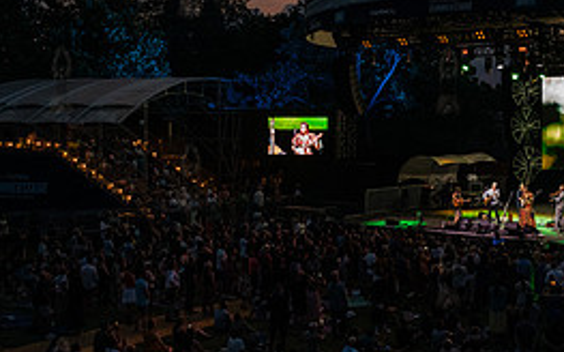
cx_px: 416
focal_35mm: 57
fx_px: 876
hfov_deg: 35.0
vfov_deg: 22.6
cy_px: 127
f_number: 4
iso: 4000
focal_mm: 24
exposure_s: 1/200
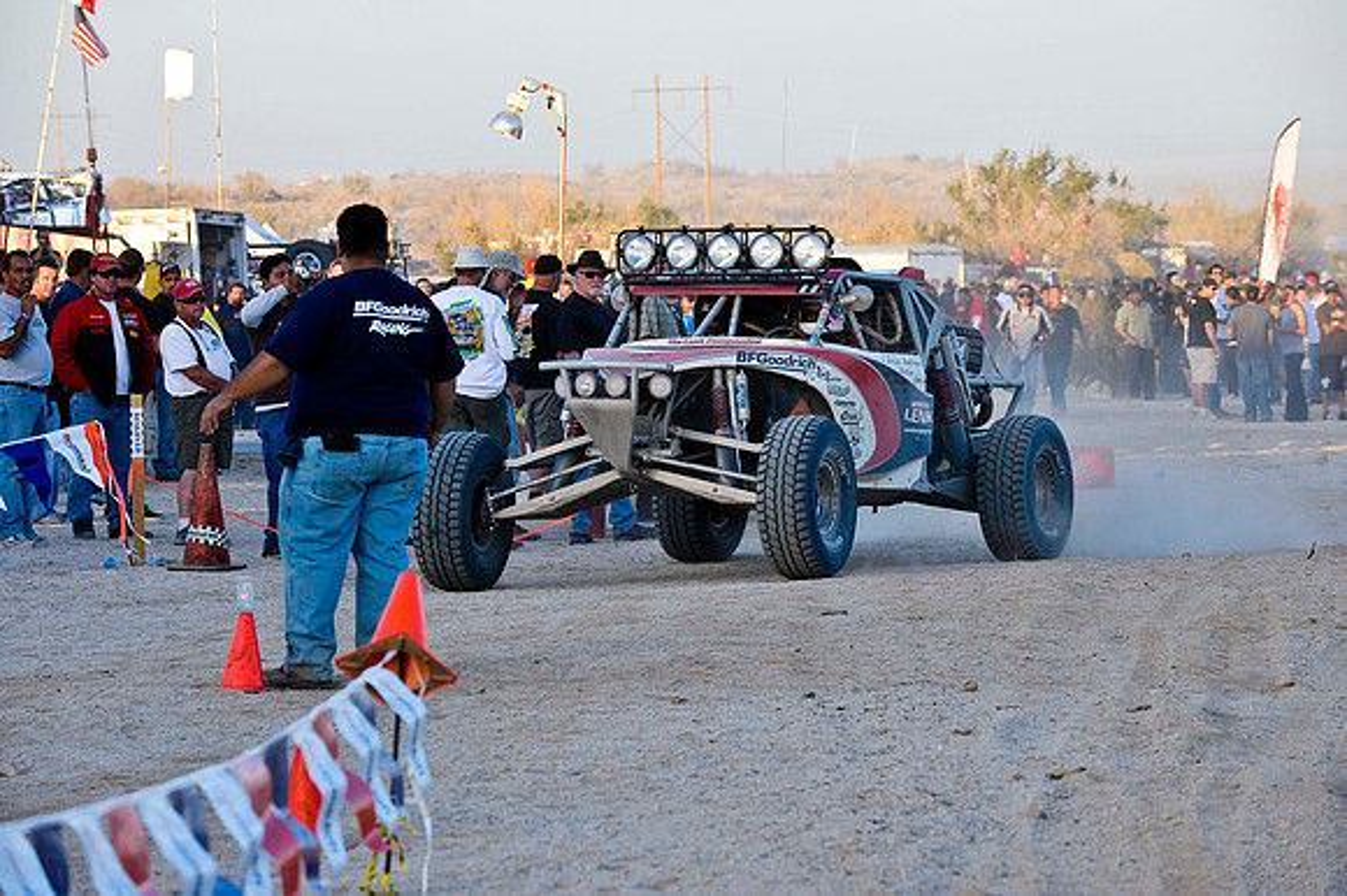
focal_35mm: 170
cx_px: 674
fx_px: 6357
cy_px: 448
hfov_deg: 12.1
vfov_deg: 8.1
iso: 1000
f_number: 7.1
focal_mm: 170
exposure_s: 1/500
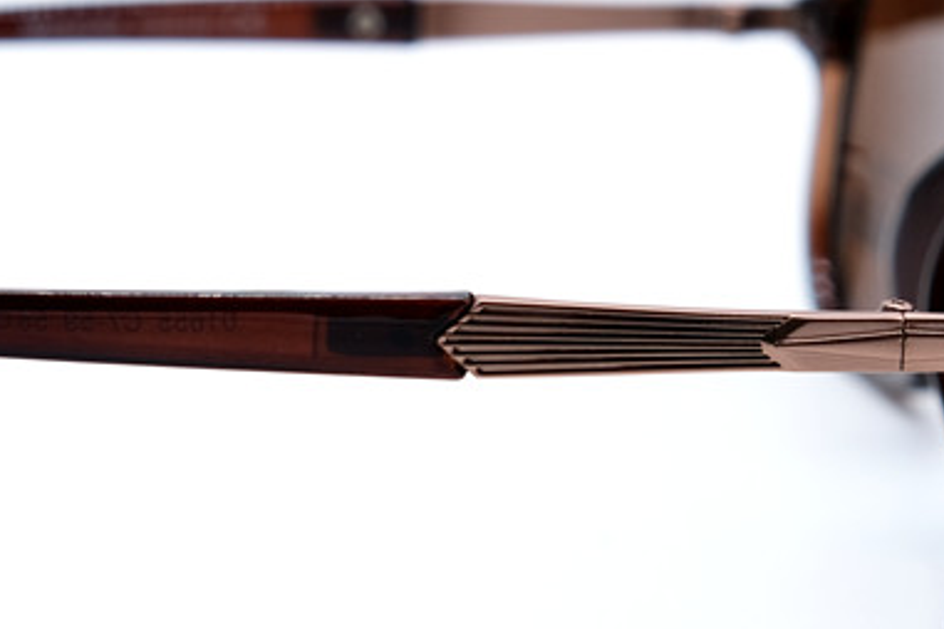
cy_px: 324
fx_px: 4405
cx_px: 176
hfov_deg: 12.2
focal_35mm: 168
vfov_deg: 8.2
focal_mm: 42.5
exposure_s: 1/150
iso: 160
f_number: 5.6
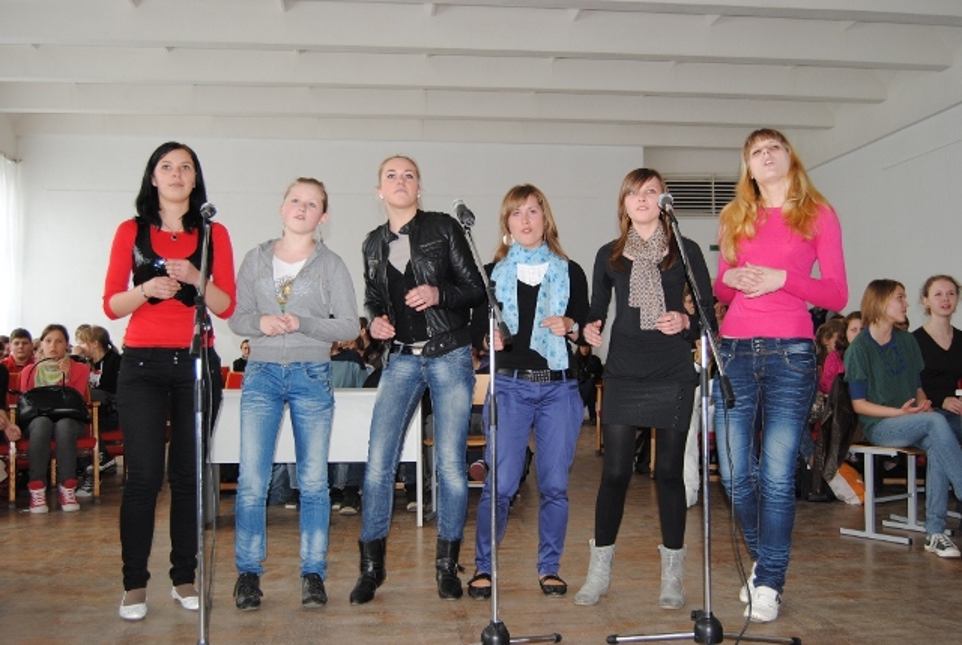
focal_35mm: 36
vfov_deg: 37.0
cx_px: 481
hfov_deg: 53.1
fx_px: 964
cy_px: 322
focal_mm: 24
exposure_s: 1/60
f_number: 3.8
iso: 200
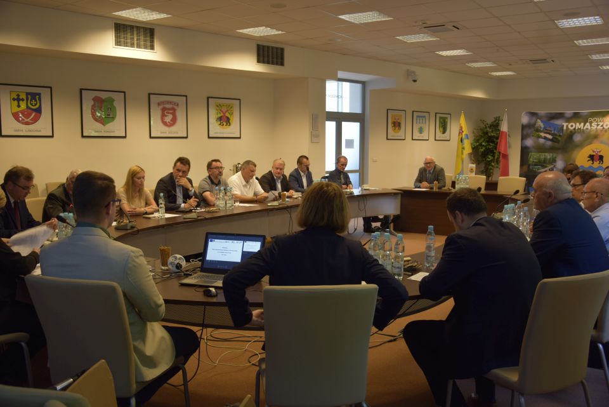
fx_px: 558
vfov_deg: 40.0
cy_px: 204
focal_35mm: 33
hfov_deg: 57.2
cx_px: 304
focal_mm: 22
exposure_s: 1/40
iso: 400
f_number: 3.8
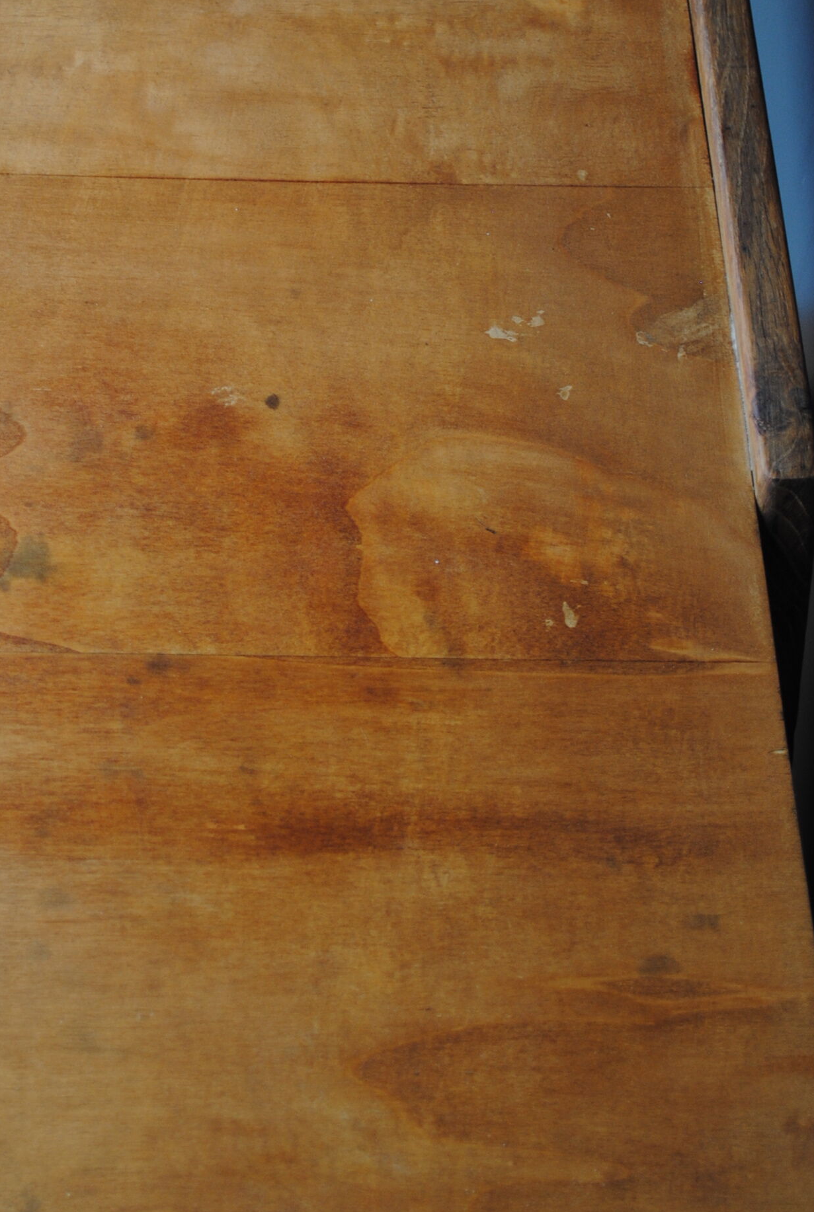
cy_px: 738
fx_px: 3038
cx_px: 229
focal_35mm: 90
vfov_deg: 22.5
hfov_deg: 15.2
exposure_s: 1/50
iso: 200
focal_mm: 38
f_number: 5
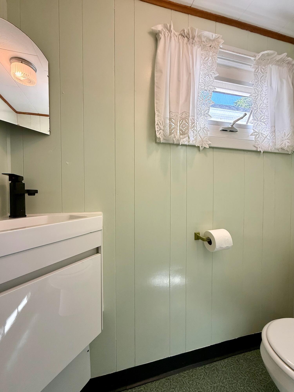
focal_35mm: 14
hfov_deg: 85.7
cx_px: 147
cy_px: 196
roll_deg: -1.9
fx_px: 159
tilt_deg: -1.4
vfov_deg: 102.1
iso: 125
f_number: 2.2
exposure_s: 1/99
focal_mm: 2.22
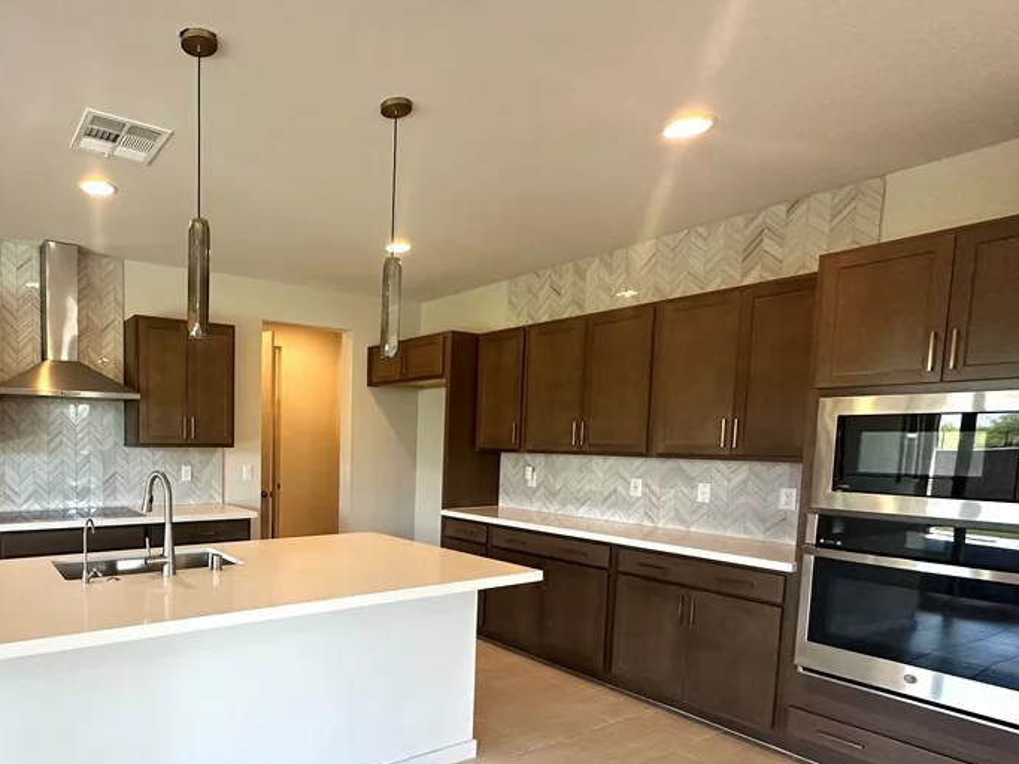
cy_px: 486
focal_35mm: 21
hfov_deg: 74.1
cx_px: 272
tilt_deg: -4.5
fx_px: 618
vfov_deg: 62.4
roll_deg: -0.6
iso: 320
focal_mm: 2.22
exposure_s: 1/120
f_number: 2.2
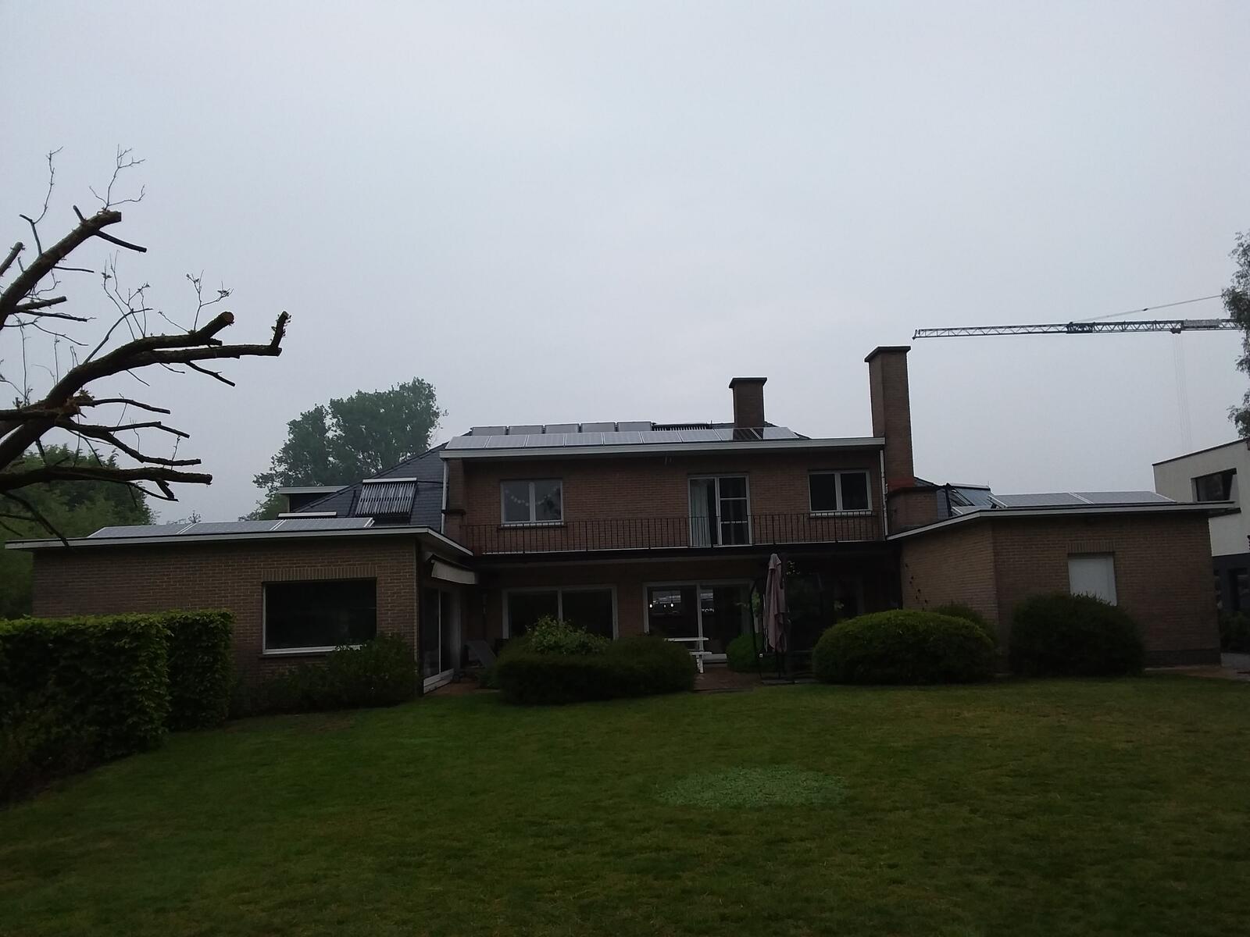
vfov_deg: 51.4
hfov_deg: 65.3
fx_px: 975
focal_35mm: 27
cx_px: 625
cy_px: 468
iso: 40
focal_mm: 2.91
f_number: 1.9
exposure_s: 1/491
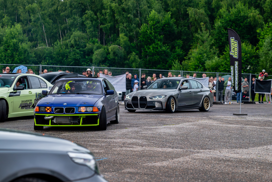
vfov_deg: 13.8
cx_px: 152
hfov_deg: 20.5
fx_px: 751
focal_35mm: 99
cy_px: 93
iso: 500
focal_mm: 85
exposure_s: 1/250
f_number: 3.5
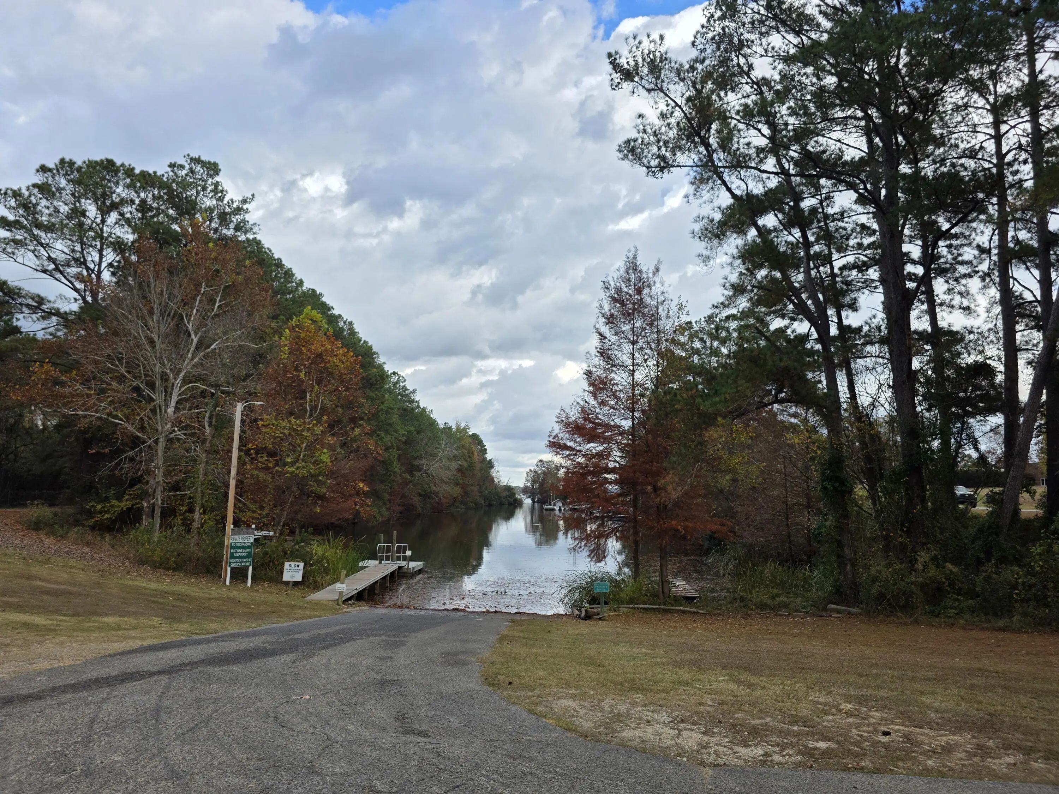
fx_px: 704
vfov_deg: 58.9
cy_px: 397
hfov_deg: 73.9
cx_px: 530
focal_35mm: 23
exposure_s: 1/2333
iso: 80
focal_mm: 6.3
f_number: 1.7
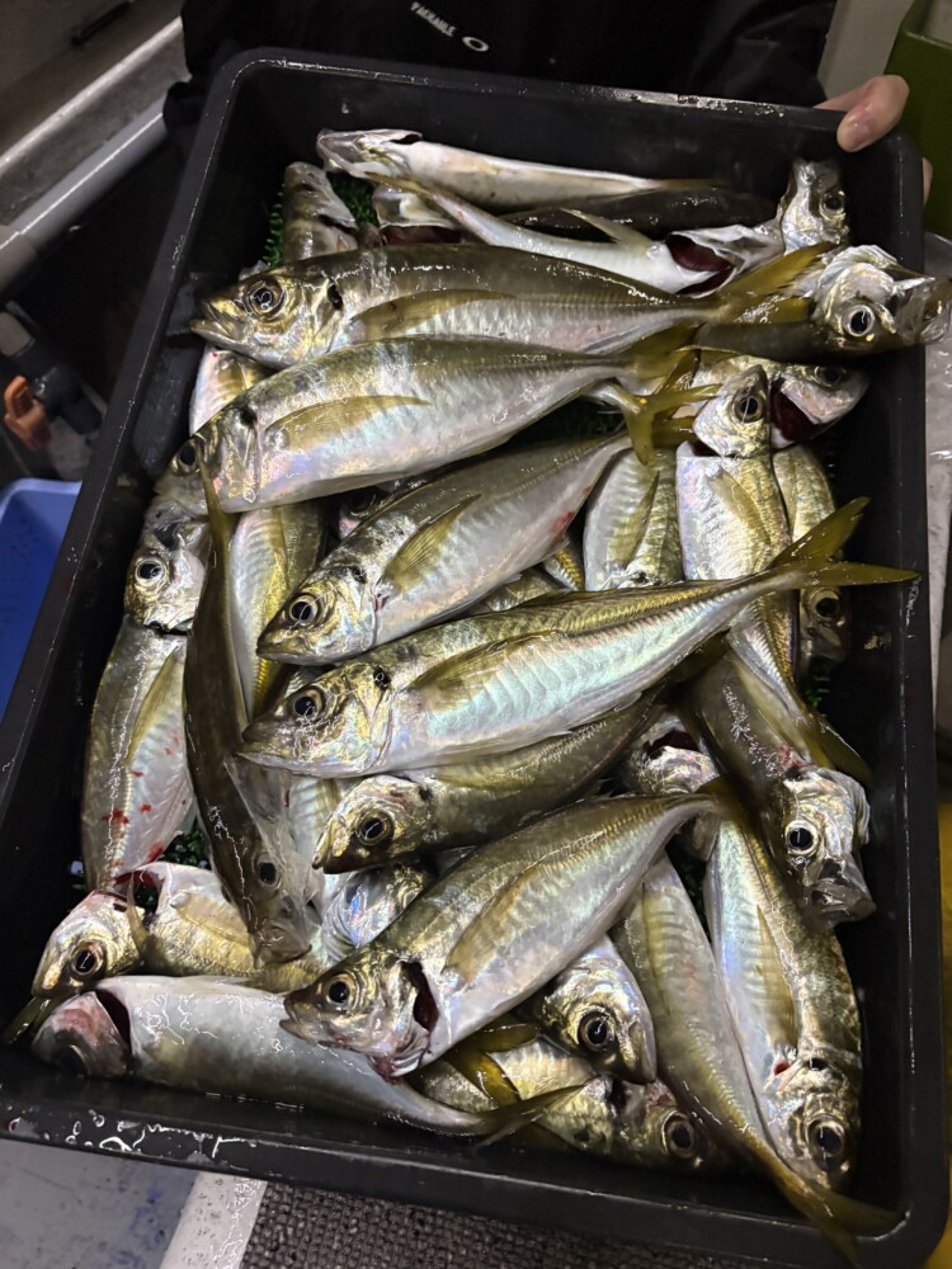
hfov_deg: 53.1
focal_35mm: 26
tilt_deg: -62.3
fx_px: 953
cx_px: 476
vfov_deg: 67.3
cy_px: 634
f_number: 1.6
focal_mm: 5.96
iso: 640
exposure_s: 1/38
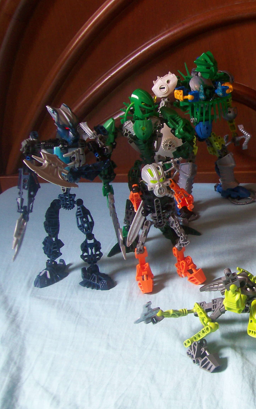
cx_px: 273
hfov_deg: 23.9
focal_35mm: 51
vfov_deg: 39.6
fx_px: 569
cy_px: 205
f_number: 2.7
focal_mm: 6
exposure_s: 1/43.7
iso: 80
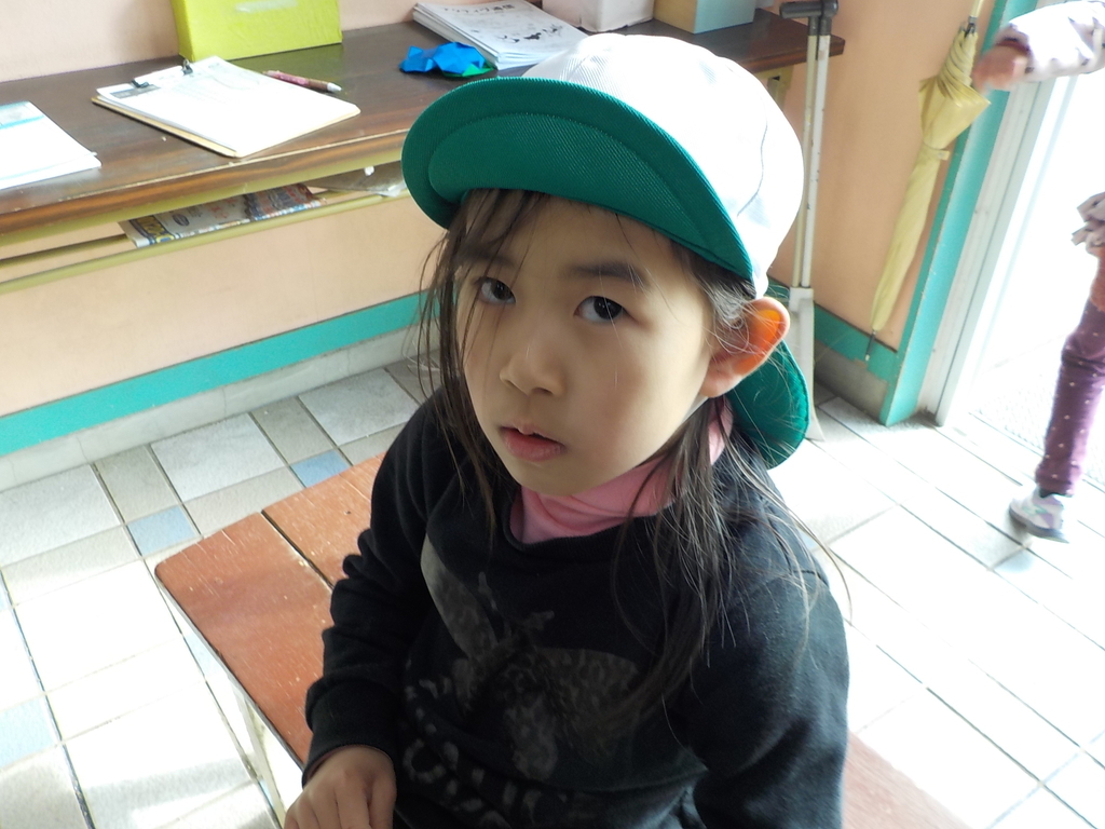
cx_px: 552
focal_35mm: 30
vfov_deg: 46.8
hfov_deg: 60.0
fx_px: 958
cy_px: 414
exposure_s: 1/40
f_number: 3.3
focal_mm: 4.1
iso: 125
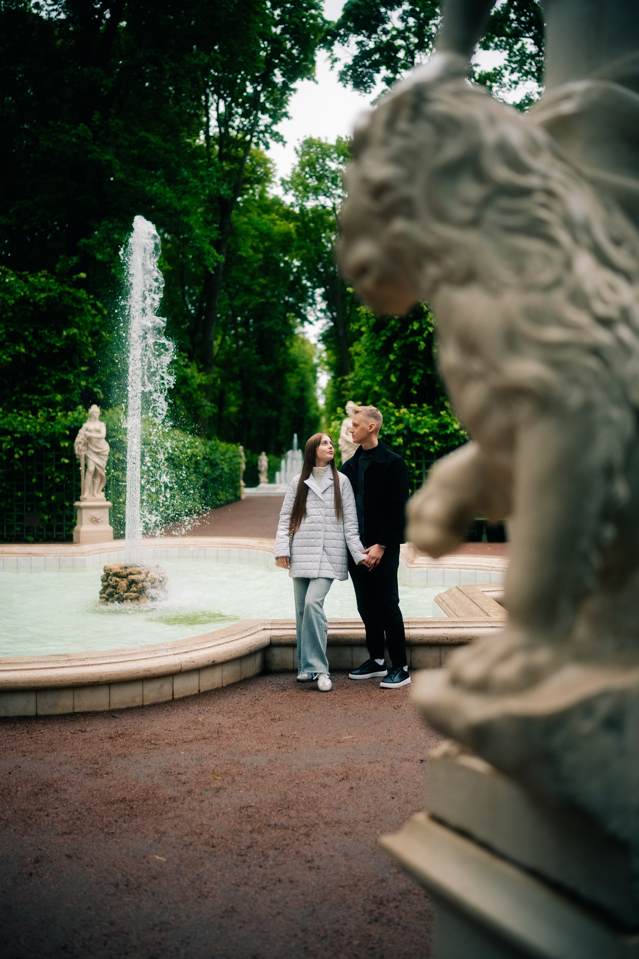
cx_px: 320
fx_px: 932
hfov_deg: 37.9
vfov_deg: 54.4
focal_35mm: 35
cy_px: 480
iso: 500
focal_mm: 35
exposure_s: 1/2500
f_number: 1.4
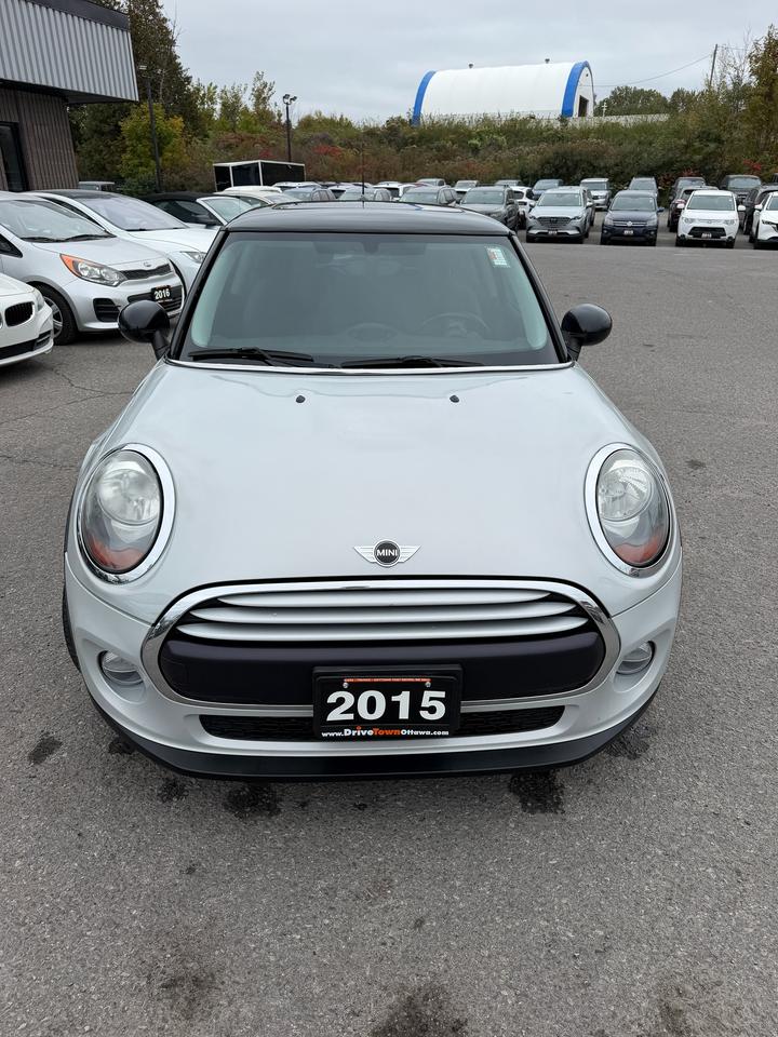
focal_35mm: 24
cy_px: 518
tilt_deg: -23.9
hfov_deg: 56.8
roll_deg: -0.7
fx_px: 719
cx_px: 389
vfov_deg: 71.6
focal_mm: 6.76
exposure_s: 1/2907
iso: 80
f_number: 1.78
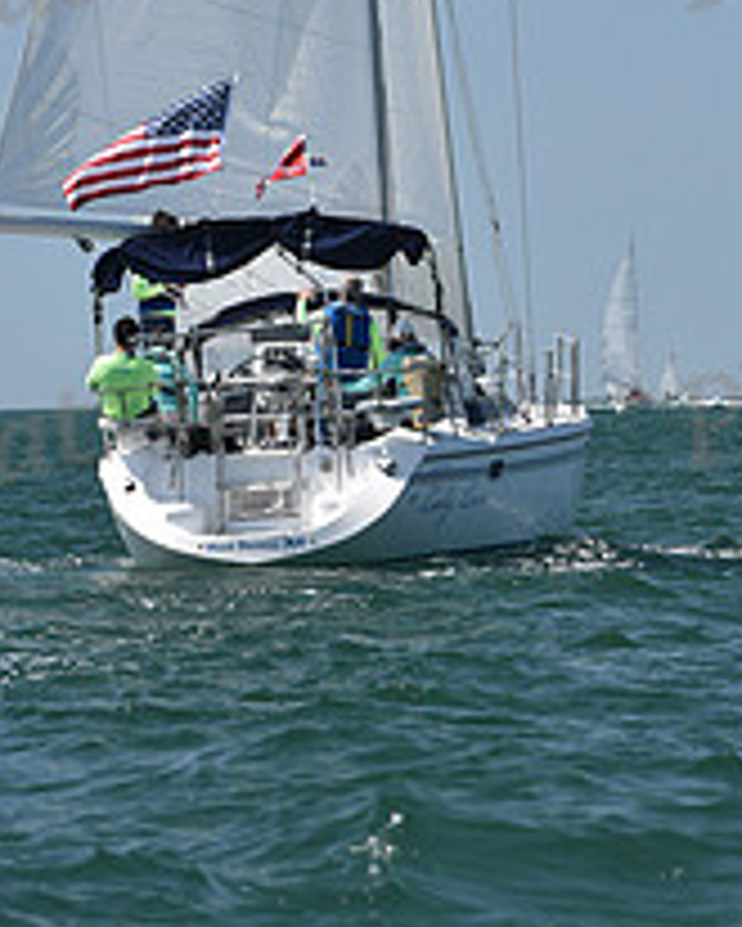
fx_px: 9765
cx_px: 447
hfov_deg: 4.4
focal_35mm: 356
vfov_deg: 5.4
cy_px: -274
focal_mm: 135
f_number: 6.3
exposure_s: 1/800
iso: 320
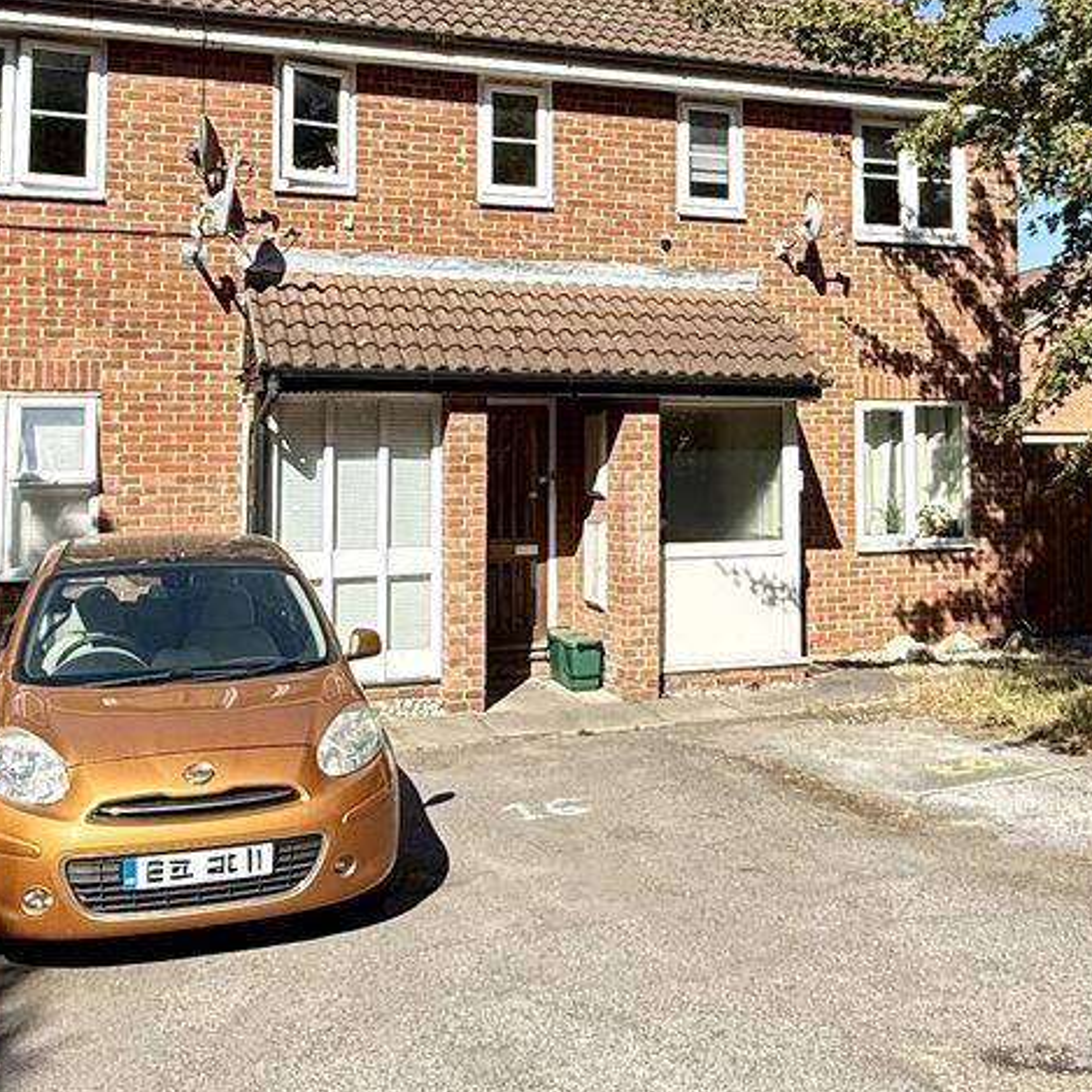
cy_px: 279
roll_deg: +0.4
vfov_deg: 56.3
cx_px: 526
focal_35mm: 27
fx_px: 964
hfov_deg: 59.1
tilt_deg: +4.2
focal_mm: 2.22
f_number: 2.2
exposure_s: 1/1698
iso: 50
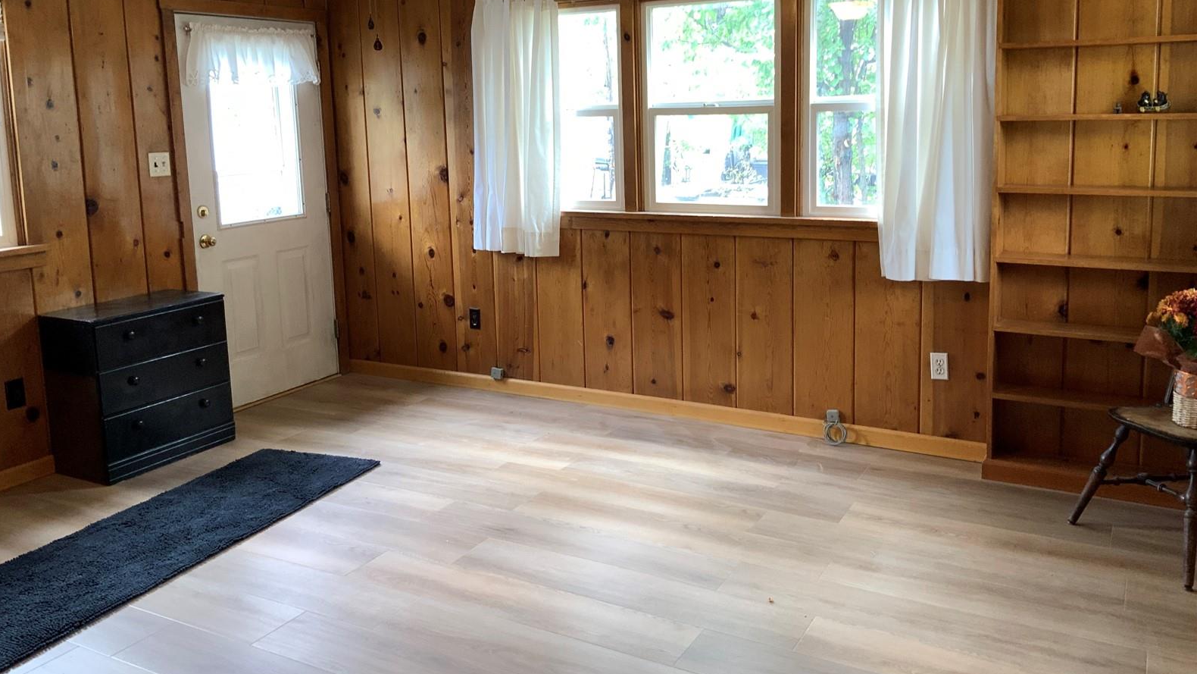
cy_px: 249
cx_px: 592
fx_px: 1016
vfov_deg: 36.5
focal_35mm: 32
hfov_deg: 61.0
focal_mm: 3
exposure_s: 1/60
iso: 64
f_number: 1.8
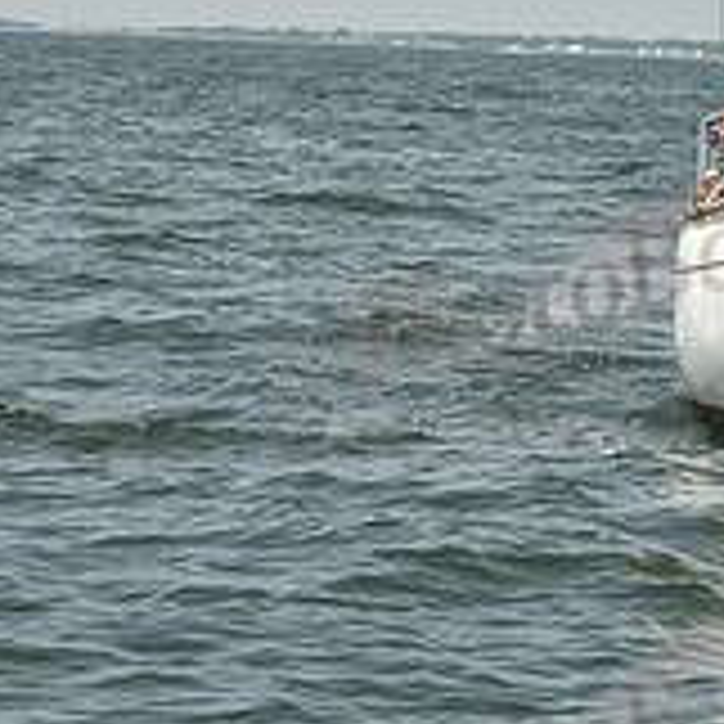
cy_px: -25
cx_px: 1210
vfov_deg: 8.1
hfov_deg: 8.0
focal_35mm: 214
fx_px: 5064
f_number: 8
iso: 320
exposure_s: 1/1600
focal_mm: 70
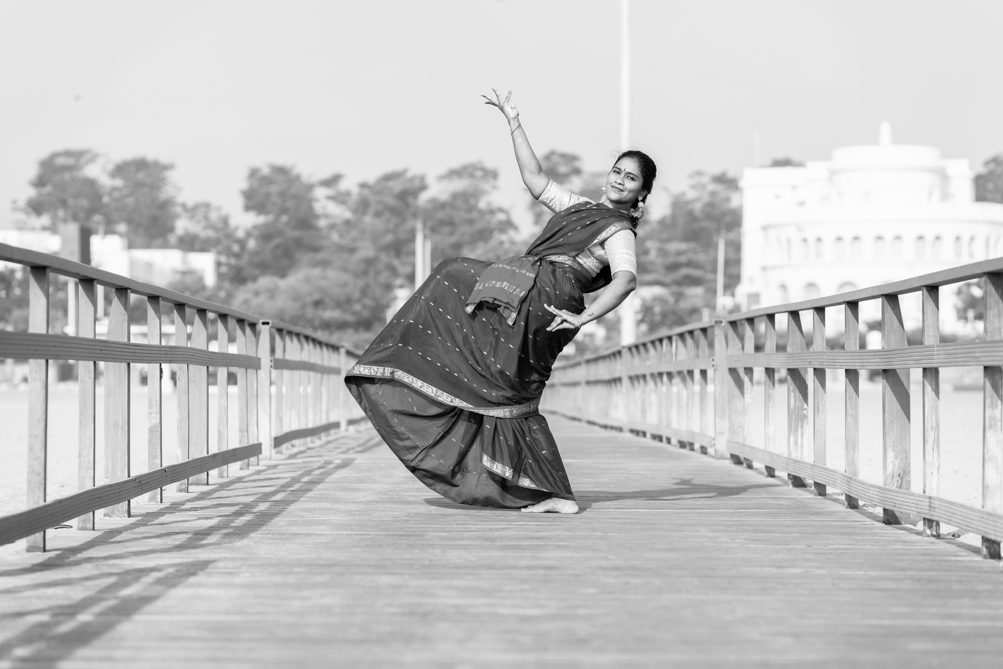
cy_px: 334
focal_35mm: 85
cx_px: 502
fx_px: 2368
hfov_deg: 23.9
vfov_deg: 16.1
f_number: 2.8
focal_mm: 85
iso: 100
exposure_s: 1/1000
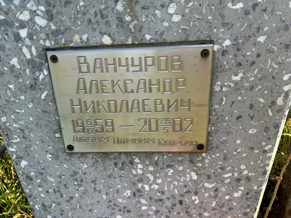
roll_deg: +3.0
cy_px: 109
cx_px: 146
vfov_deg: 53.1
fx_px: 219
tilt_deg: -21.6
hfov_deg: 67.3
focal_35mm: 26
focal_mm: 5.7
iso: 50
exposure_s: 1/797
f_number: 1.5
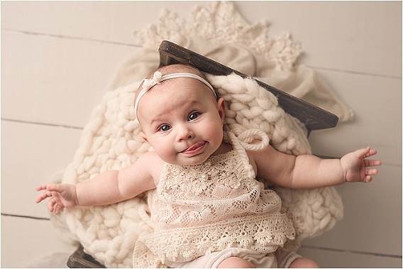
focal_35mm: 50
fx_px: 560
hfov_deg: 39.6
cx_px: 202
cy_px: 134
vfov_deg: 27.0
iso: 160
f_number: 2.8
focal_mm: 50
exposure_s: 1/160
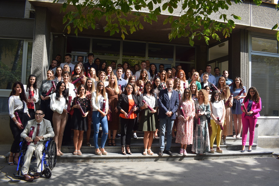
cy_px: 93
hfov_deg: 67.4
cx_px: 140
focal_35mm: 27
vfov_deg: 47.9
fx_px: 209
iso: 220
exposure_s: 1/250
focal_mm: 18
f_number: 8
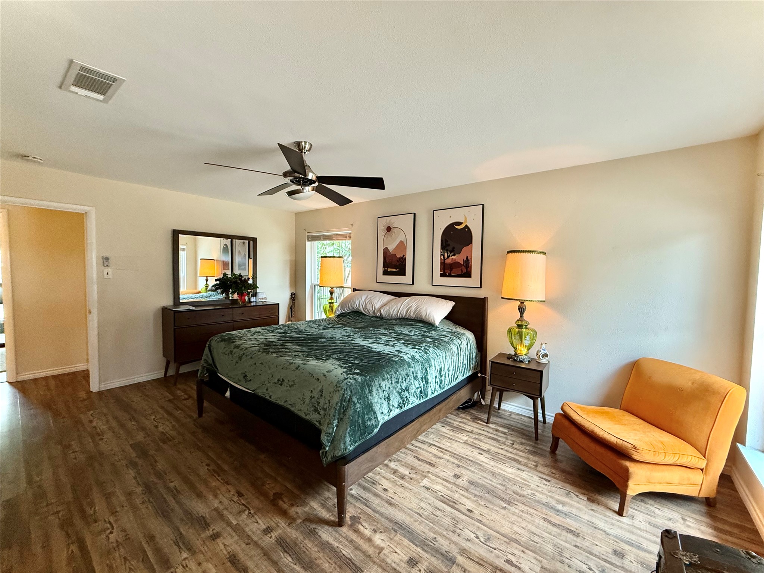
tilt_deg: -2.7
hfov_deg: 102.1
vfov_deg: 85.7
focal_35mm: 14
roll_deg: -1.2
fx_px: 309
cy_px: 286
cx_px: 382
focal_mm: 2.22
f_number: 2.2
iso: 320
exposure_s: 1/60
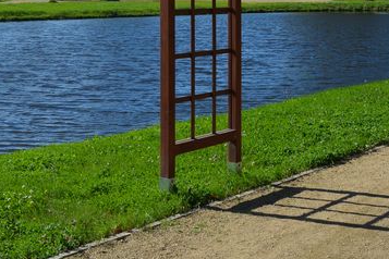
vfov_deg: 9.0
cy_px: -75
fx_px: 1625
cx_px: 100
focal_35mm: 150
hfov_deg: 13.6
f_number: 9
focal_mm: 35
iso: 100
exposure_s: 1/320
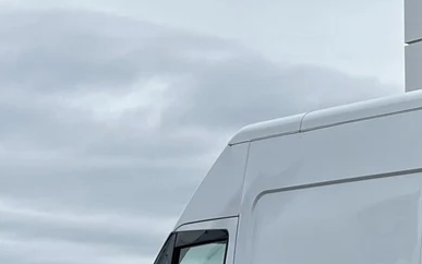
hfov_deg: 16.2
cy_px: 393
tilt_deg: -3.8
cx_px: 688
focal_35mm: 114
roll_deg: -0.4
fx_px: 1311
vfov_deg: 11.1
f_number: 1.6
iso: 50
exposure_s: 1/1497
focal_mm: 5.1
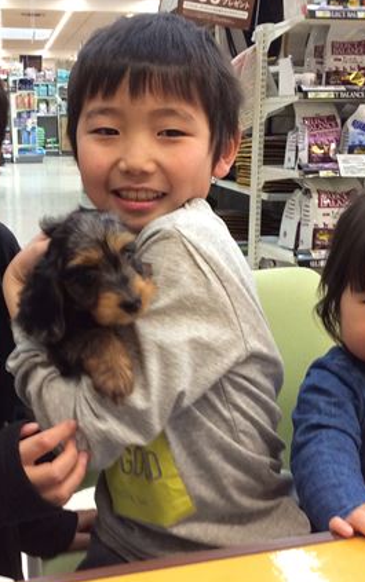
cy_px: 286
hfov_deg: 26.9
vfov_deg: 41.8
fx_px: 763
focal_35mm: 48
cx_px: 158
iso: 64
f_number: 2.4
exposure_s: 1/24
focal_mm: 3.3
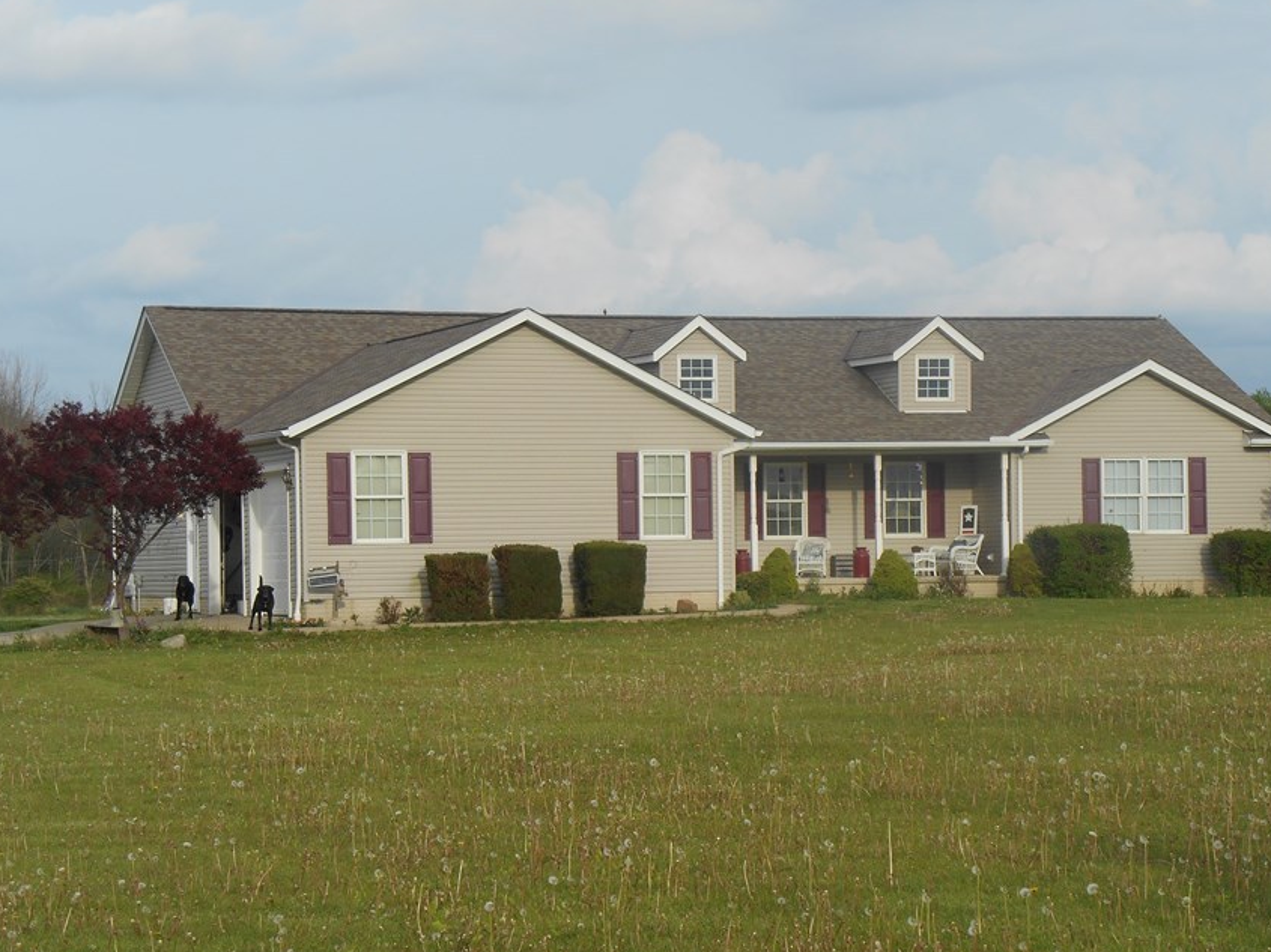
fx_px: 3560
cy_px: 535
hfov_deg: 20.2
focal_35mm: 97
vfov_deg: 15.2
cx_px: 689
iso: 80
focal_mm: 14.3
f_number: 4.7
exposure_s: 1/320
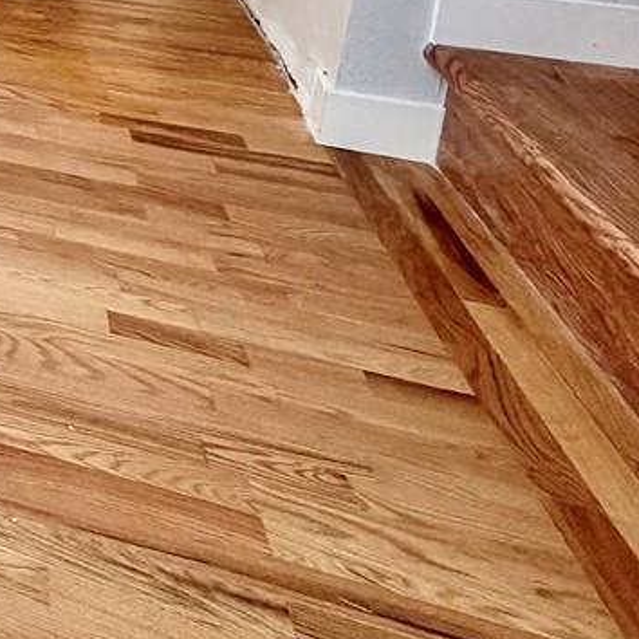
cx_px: -574
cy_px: -208
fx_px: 1170
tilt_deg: -11.6
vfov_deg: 25.8
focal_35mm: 56
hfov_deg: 19.9
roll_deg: +0.4
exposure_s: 1/120
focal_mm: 2.22
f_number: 2.2
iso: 100
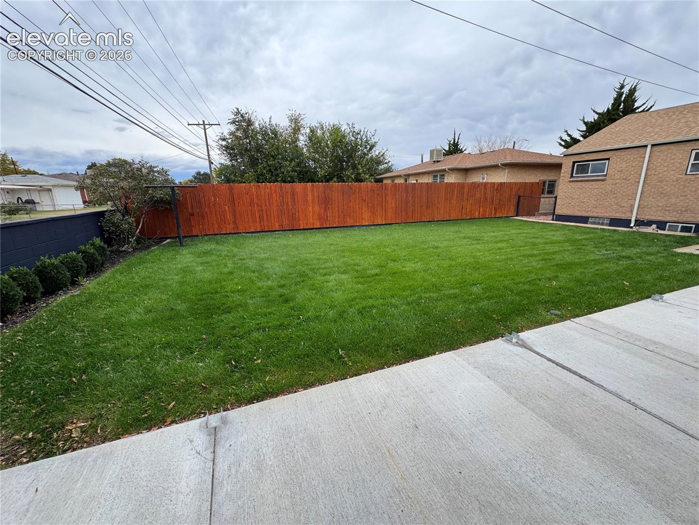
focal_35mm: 14
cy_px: 262
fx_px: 283
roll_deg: -0.5
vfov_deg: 85.7
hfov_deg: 102.1
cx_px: 350
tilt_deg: -15.2
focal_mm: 2.22
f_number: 2.2
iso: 50
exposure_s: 1/172
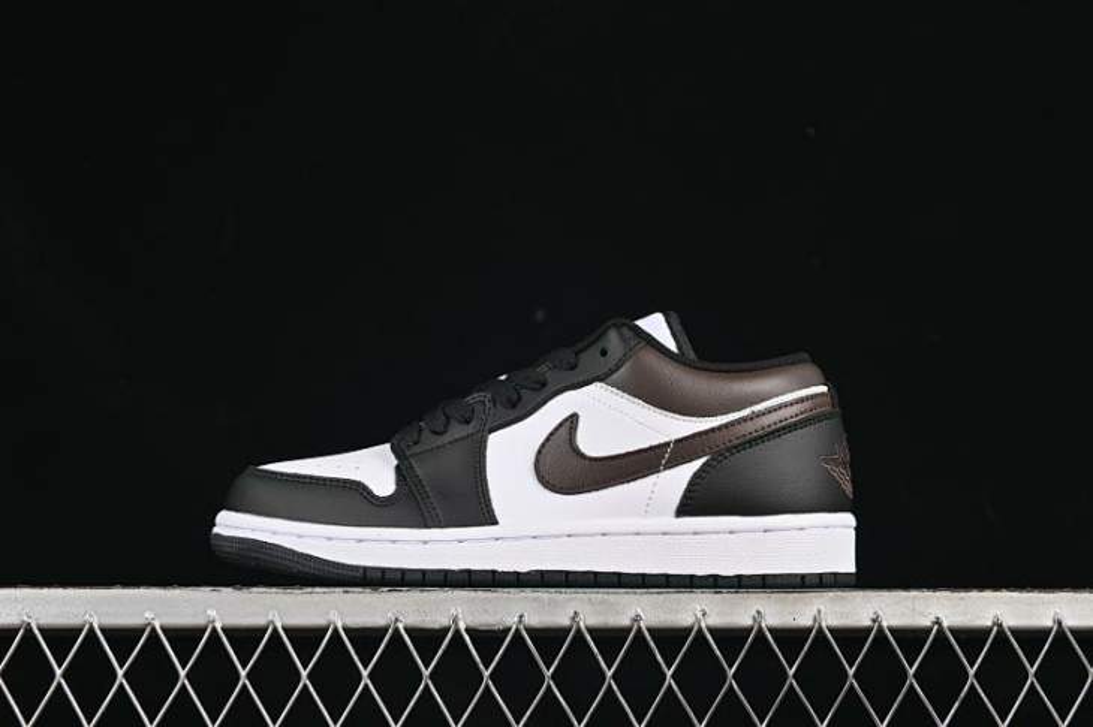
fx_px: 2276
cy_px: 364
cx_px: 546
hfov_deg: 27.0
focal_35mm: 75
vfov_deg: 18.2
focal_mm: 50
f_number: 7.1
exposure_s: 1/80
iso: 160
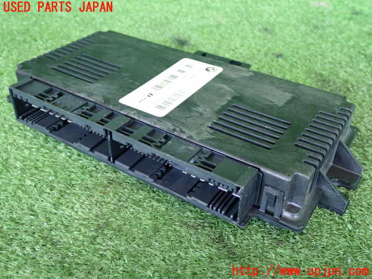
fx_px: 408
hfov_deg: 49.0
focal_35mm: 38
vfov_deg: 37.7
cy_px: 140
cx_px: 186
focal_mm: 6.83
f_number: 2.7
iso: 400
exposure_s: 1/40
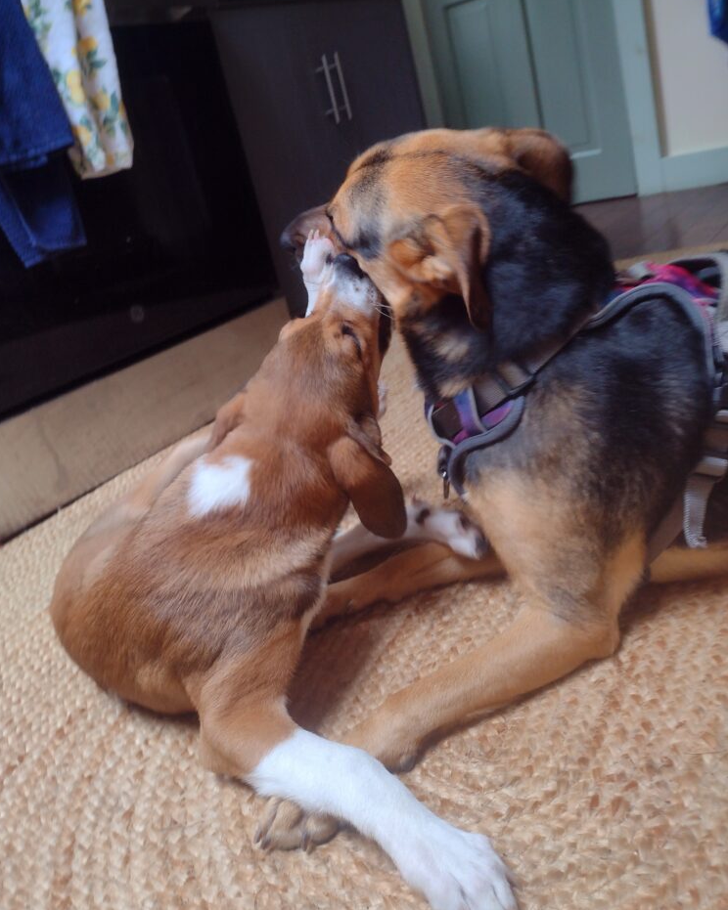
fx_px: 782
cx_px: 353
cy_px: 427
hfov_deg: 49.9
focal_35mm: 29
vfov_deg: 60.4
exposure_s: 1/60
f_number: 1.7
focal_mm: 4.71
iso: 129
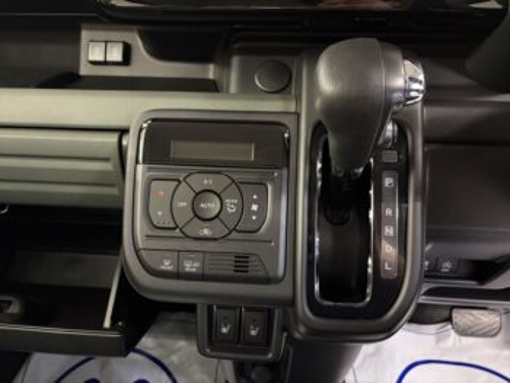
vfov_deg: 53.1
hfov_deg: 67.3
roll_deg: +0.6
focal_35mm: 26
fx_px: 383
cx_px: 255
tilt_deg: -27.1
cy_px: 192
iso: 800
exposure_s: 1/30
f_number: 1.6
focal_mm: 5.96
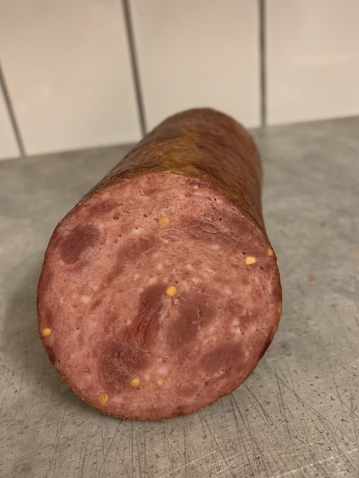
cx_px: 180
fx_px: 360
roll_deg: +6.3
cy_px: 239
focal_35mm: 26
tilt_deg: -28.5
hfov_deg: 53.1
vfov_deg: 67.3
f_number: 1.8
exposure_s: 1/50
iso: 320
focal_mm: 4.25
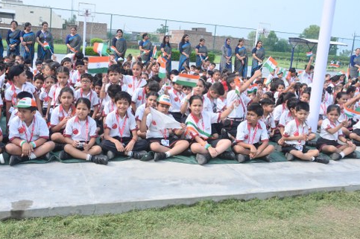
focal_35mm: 36
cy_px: 98
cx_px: 148
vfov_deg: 36.7
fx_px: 360
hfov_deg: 52.9
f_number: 9
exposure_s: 1/125
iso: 160
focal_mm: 29
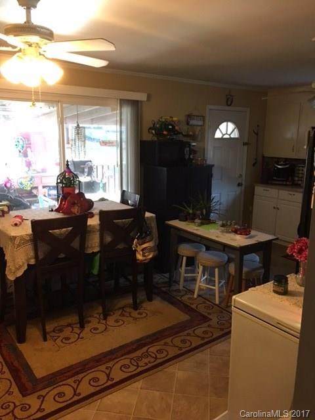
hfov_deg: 48.2
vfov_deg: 61.7
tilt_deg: -10.5
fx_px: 352
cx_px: 158
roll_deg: -1.6
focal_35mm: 29
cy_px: 210
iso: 100
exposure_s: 1/15
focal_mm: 4.15
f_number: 2.2
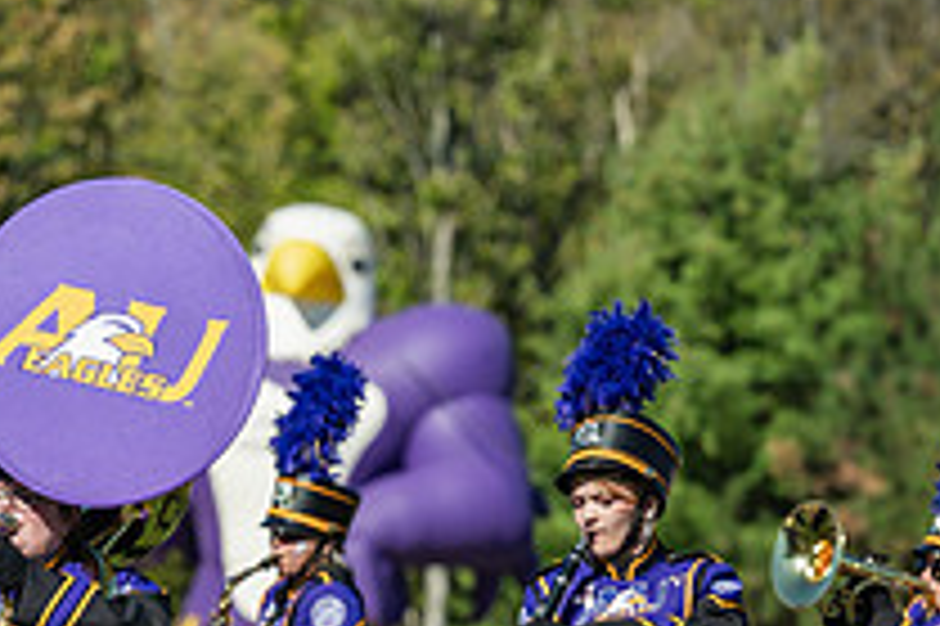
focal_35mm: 361
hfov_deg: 5.7
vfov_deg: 3.8
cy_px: 763
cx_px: 427
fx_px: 9418
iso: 100
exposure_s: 1/1600
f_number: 3.5
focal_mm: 130
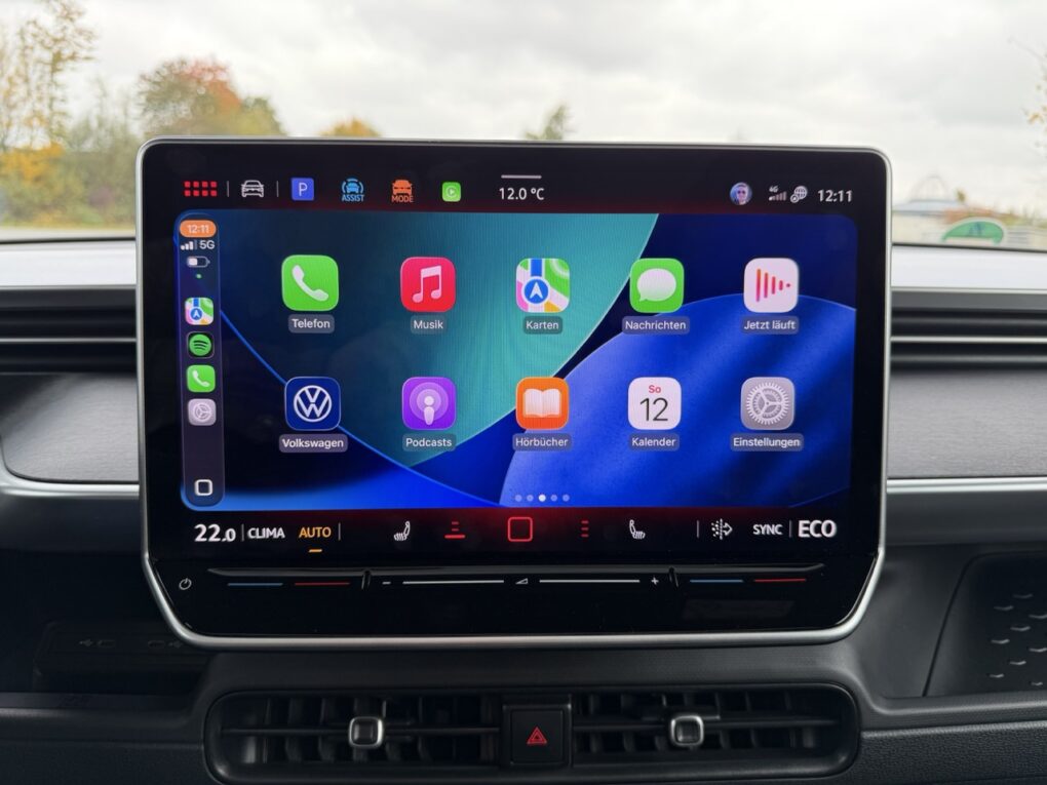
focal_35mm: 24
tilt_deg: -11.8
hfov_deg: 71.6
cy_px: 392
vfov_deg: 56.8
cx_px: 524
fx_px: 726
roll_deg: -1.9
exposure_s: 1/171
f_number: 1.78
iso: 64
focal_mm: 6.76
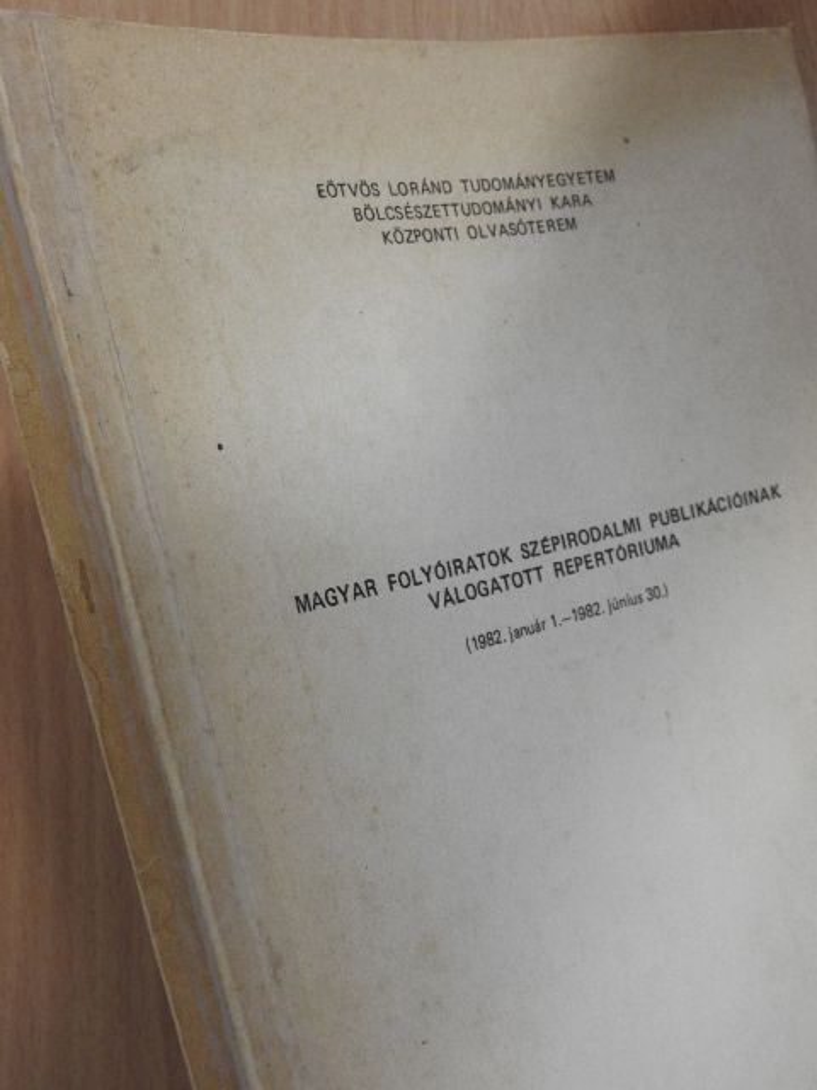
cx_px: 408
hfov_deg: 32.2
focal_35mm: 45
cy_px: 545
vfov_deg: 42.1
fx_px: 1416
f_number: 4
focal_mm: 8.1
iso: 400
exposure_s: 1/13
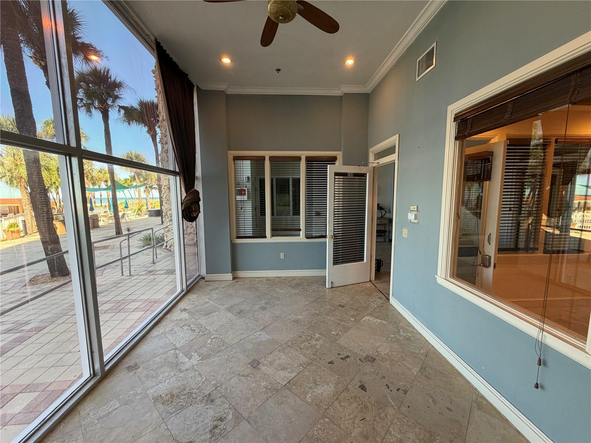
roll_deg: +1.0
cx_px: 296
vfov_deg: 85.7
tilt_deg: -6.8
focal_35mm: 14
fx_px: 239
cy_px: 222
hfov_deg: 102.1
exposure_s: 1/120
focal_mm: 2.22
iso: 160
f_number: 2.2
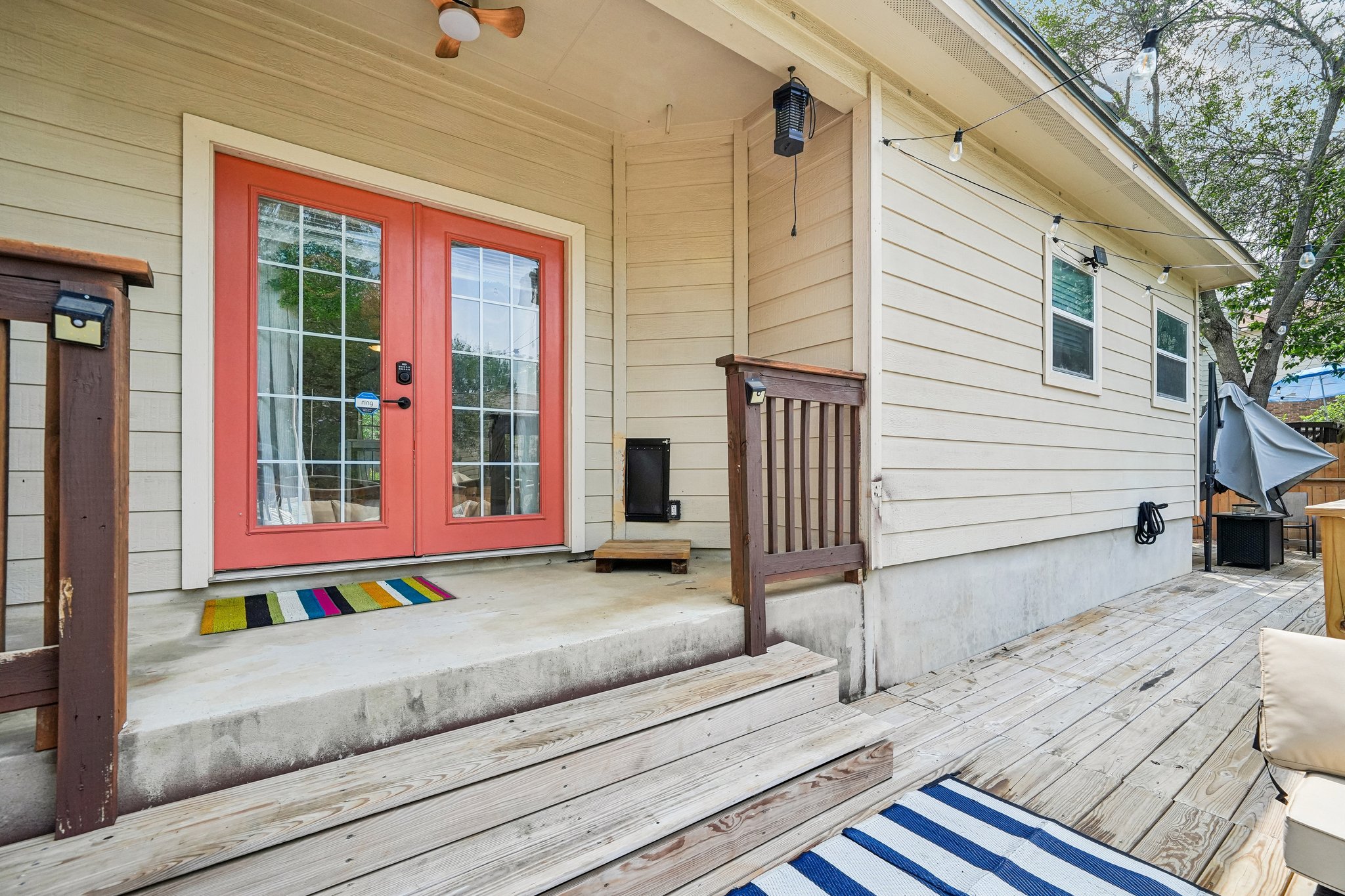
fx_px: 560
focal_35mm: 15
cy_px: 448
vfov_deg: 77.3
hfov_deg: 100.4
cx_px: 672
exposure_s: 1/800
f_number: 8
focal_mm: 15
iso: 800
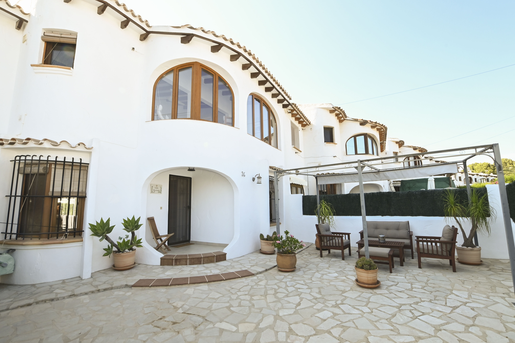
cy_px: 172
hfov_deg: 100.4
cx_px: 258
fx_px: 215
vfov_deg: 77.3
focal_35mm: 15
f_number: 13
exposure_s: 1/100
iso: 400
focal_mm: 10
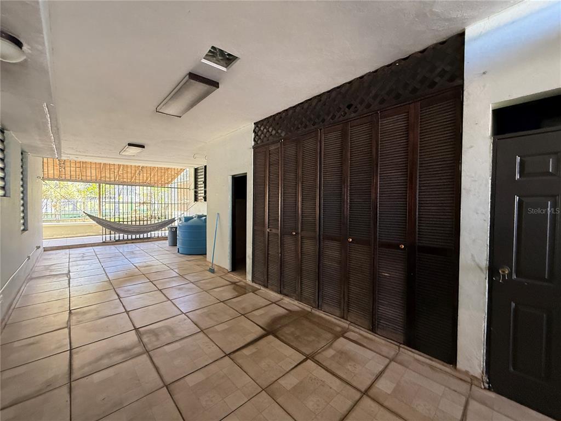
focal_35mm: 14
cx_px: 280
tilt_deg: -1.4
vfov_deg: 85.7
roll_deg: -1.9
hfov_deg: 102.1
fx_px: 227
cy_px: 210
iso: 320
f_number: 2.2
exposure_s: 1/99
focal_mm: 2.22
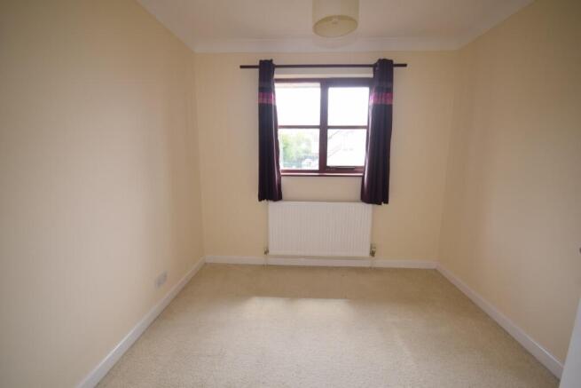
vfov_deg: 77.4
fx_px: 242
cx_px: 290
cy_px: 194
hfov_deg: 100.4
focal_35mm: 15
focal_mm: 10
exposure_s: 1/125
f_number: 5.6
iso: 360
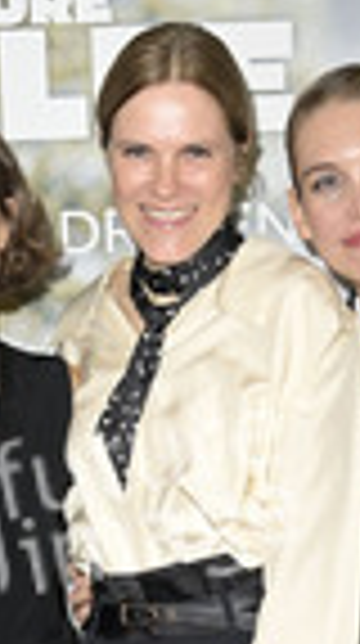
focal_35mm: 94
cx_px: 198
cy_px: 743
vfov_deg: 21.3
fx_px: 1602
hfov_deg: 12.8
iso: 640
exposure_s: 1/250
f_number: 5.6
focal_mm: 32
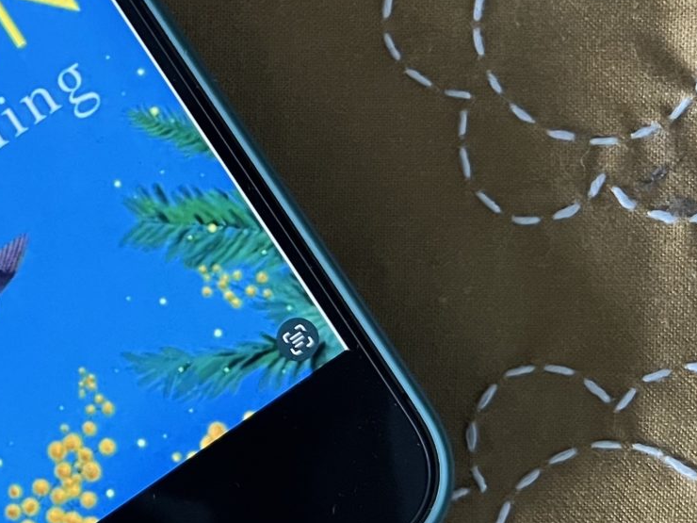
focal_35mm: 72
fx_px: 1450
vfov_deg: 20.3
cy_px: 157
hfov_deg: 24.7
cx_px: -118
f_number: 1.5
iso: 400
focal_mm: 5.7
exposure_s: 1/60
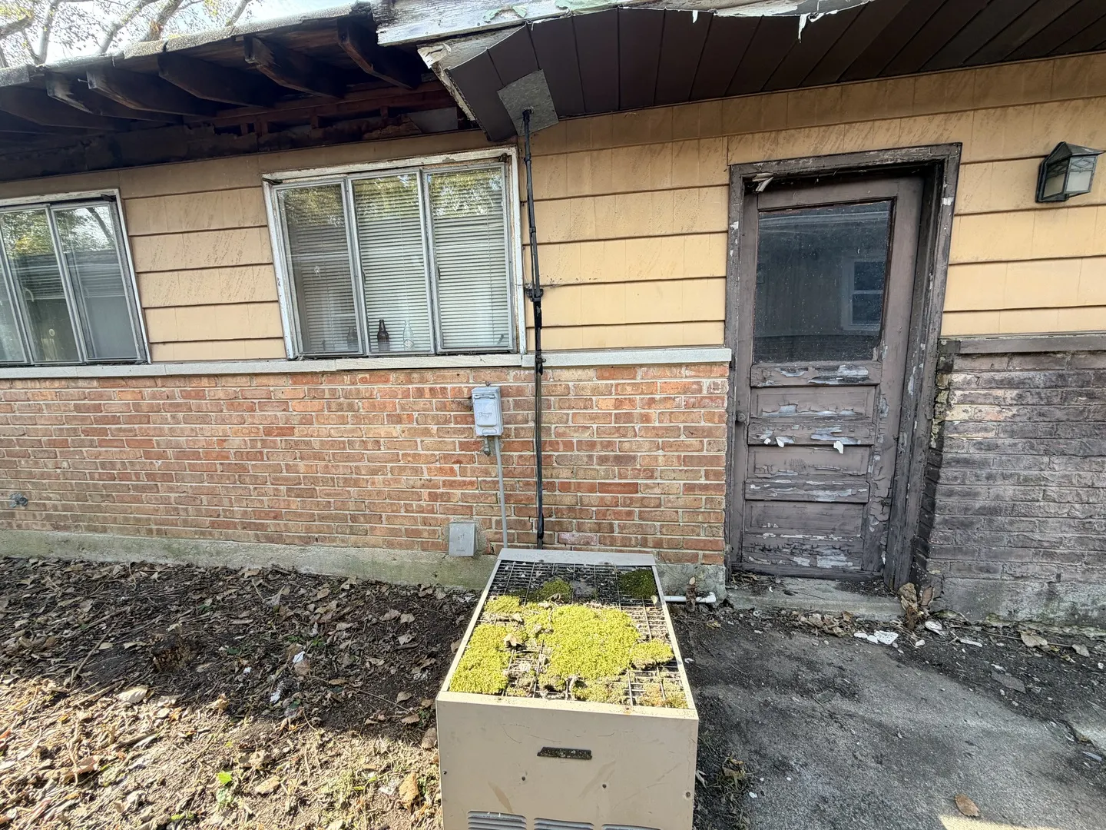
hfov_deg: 102.1
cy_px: 415
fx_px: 447
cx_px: 553
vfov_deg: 85.7
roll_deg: +2.8
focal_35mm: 14
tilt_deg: -10.2
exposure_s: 1/154
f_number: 2.2
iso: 40
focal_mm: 2.22
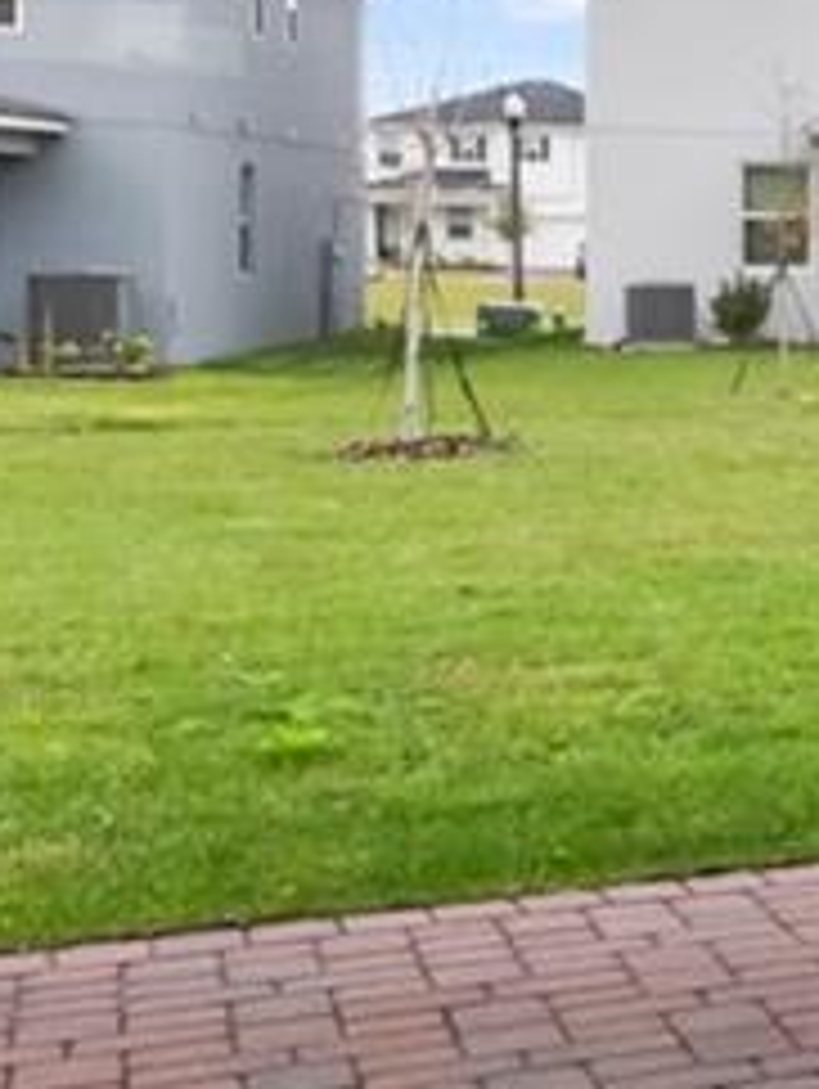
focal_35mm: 89
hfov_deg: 10.8
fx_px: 2803
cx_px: 2493
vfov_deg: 21.8
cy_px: 284
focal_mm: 14
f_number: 6.3
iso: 250
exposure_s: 1/13
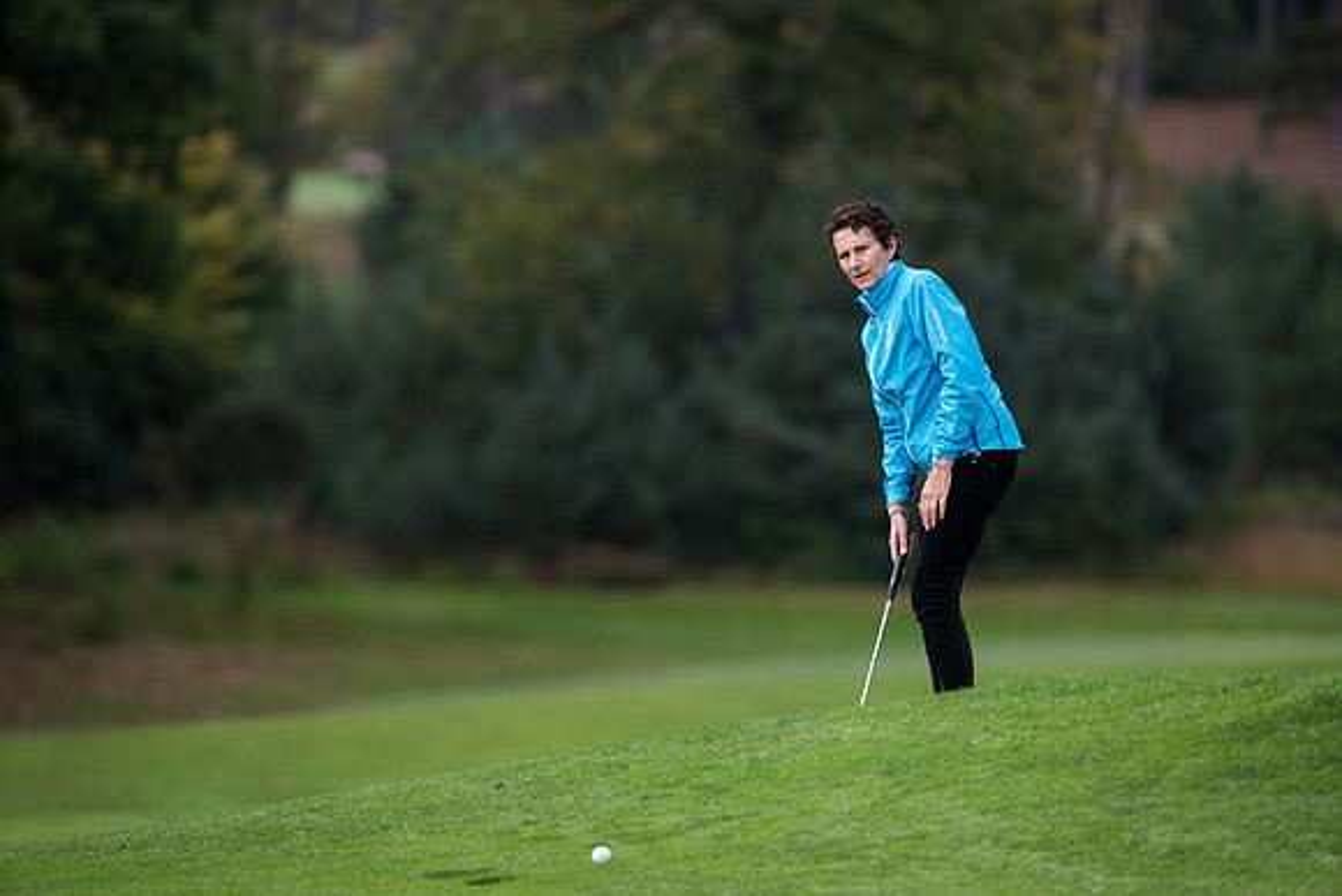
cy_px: 448
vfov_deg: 4.6
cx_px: 671
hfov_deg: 6.9
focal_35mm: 300
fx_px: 11185
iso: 400
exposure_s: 1/2000
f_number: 5
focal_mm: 300
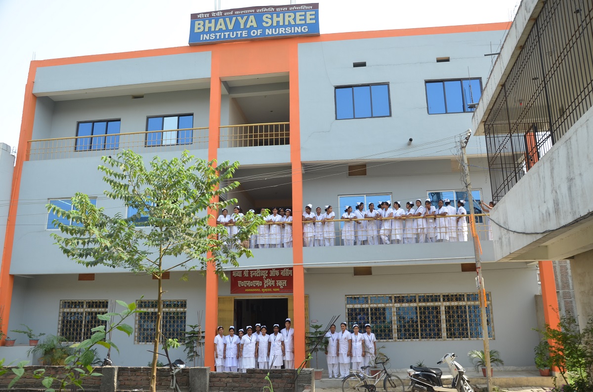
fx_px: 518
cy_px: 196
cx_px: 296
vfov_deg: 41.5
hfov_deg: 59.6
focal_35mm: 32
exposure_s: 1/200
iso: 200
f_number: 7.1
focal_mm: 21
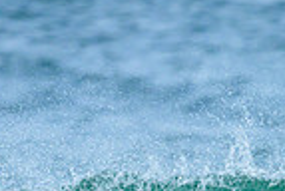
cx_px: 201
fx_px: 32565
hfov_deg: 0.5
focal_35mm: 4105
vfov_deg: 0.3
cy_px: 299
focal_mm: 800
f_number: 6.3
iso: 360
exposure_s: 1/2000
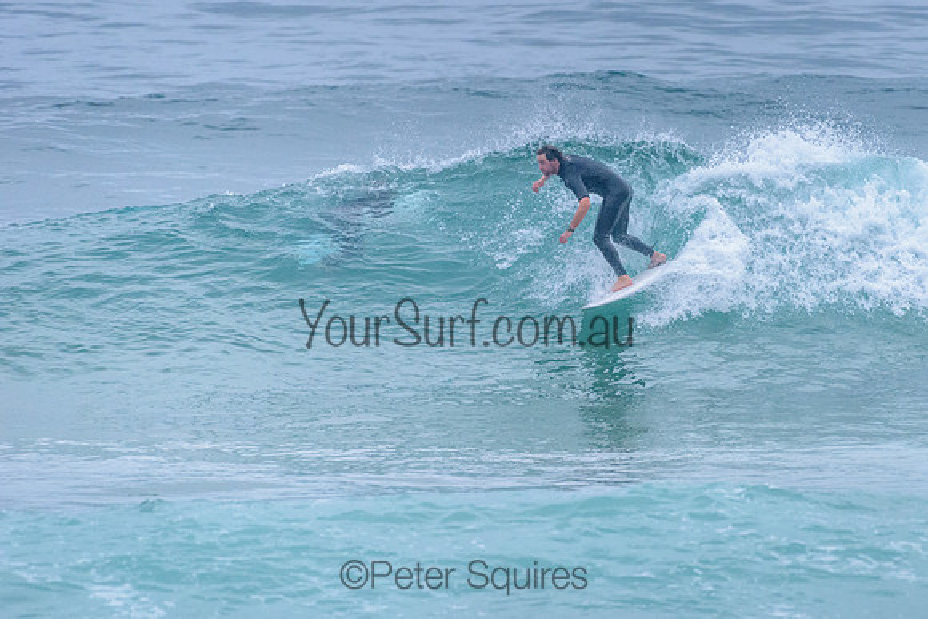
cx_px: 569
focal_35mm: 613
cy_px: 267
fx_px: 15801
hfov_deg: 3.4
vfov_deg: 2.2
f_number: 5.6
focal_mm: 500
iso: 3200
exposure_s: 1/2000
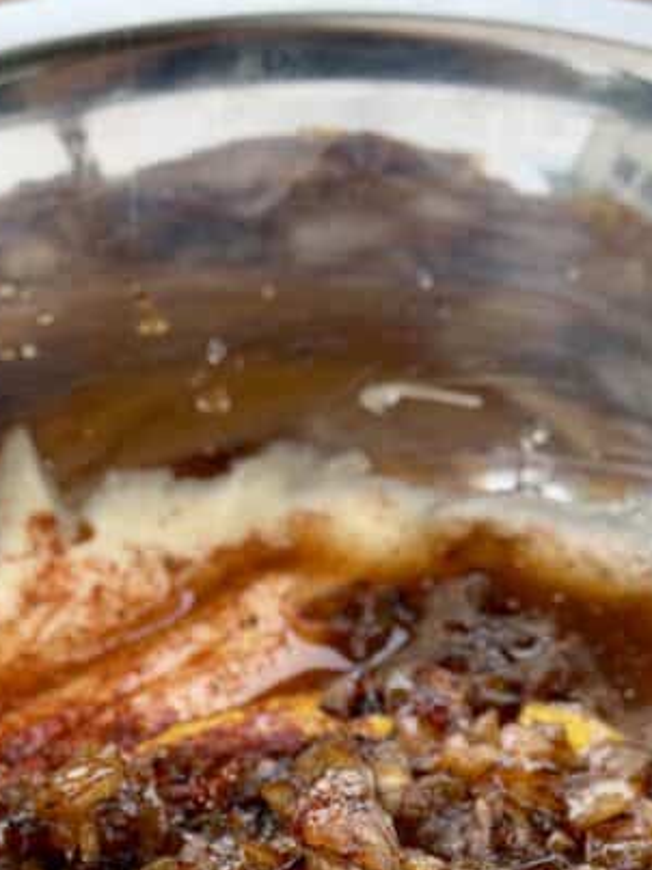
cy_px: 948
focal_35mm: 122
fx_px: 3065
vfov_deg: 15.7
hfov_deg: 12.1
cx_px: 348
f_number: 1.78
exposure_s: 1/1167
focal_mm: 6.76
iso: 64
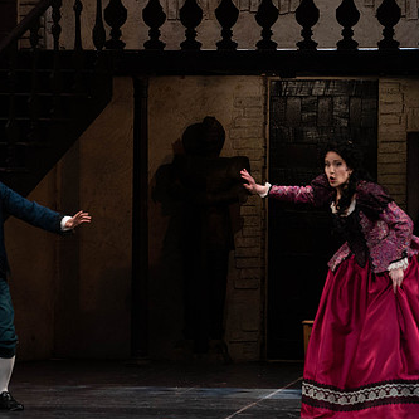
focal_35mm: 253
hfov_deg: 6.9
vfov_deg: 6.9
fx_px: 3465
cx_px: 148
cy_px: 221
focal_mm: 171
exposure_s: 1/250
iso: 3200
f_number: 8
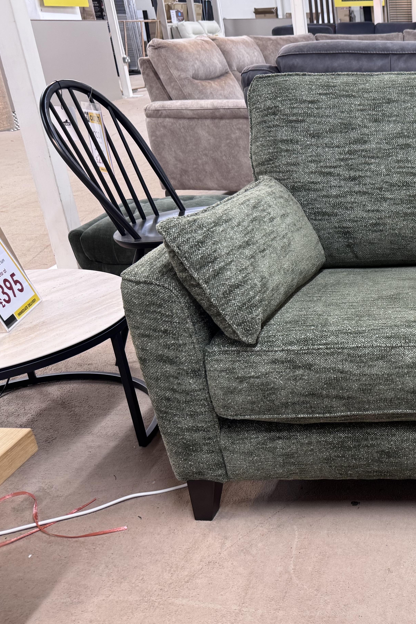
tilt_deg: -23.6
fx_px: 676
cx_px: 485
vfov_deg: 49.6
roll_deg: +0.2
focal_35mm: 39
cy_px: 320
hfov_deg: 29.8
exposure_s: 1/50
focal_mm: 6.76
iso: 125
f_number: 1.78
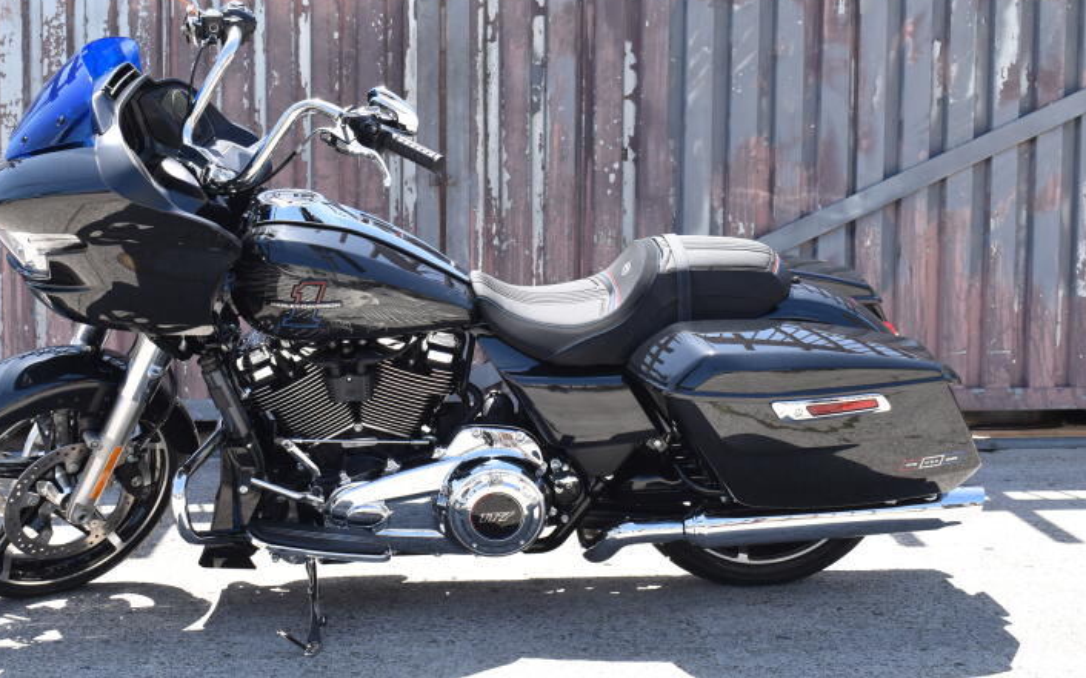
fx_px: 1539
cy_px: 338
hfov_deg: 38.8
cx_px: 474
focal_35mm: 52
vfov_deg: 24.9
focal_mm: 30
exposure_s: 1/250
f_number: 8
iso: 200
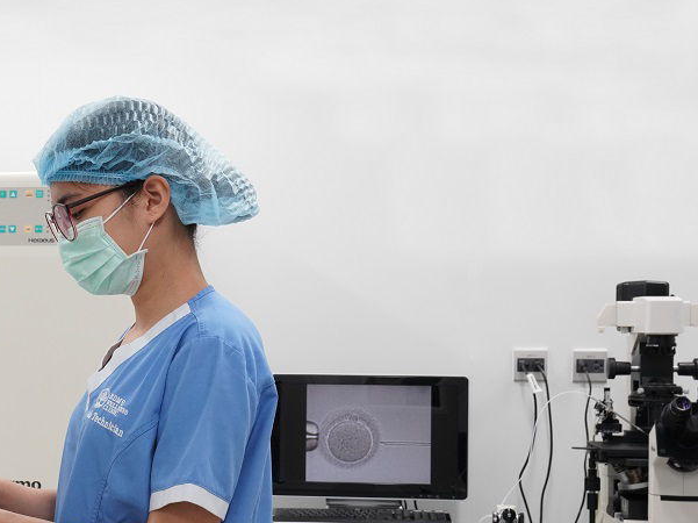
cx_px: 75
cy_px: 365
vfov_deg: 20.1
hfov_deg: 25.9
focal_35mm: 73
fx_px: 1471
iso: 2000
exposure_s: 1/40
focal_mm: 38
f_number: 8
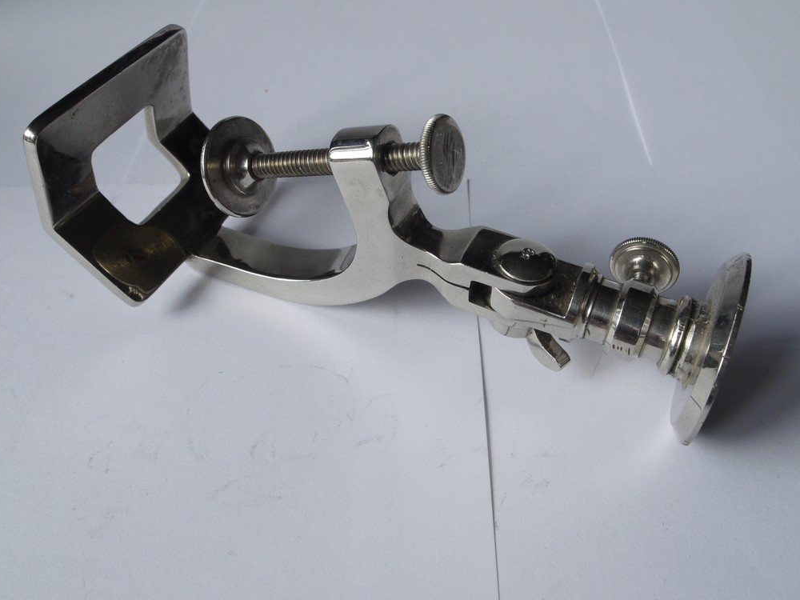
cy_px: 243
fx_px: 832
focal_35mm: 36
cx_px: 442
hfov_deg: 51.3
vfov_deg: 39.5
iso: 320
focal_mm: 15
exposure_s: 1/30
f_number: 9
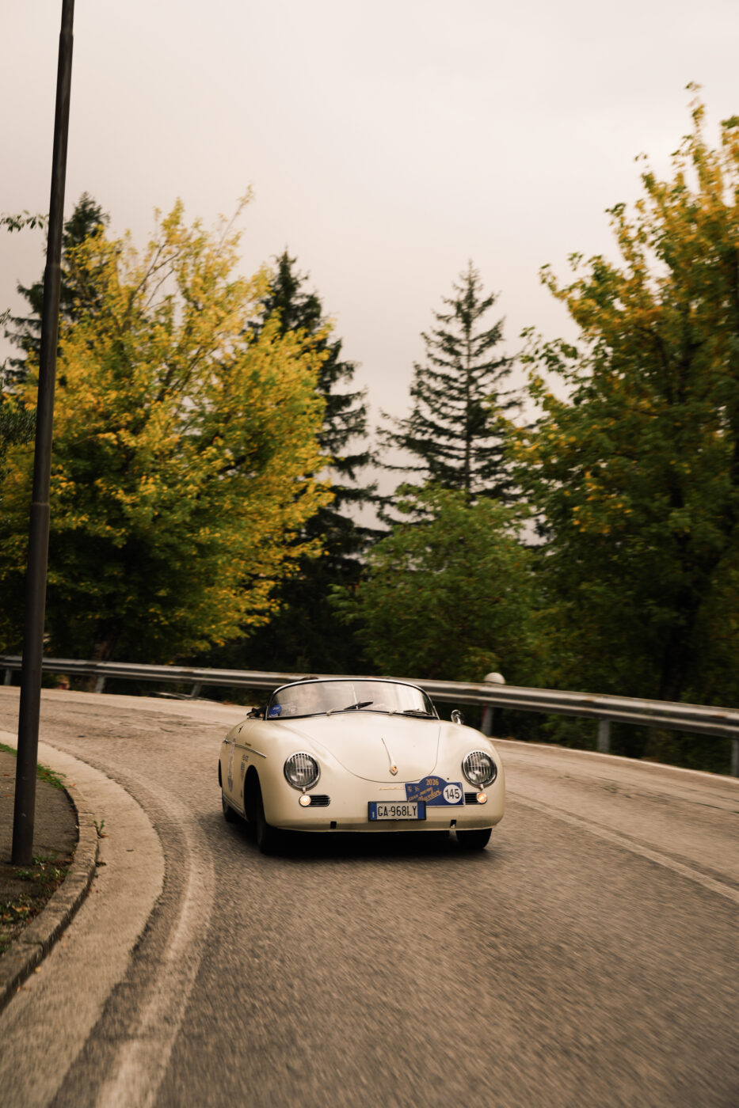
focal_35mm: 59
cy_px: 554
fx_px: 1817
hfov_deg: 23.0
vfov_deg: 33.9
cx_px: 370
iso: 100
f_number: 4
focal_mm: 59
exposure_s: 1/125
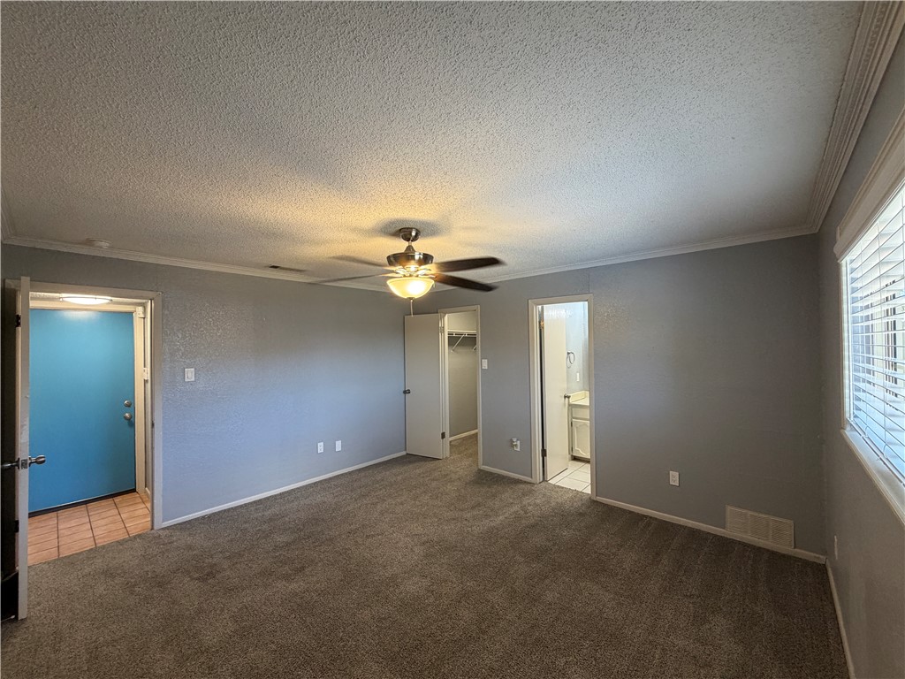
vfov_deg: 85.7
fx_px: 366
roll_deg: +1.1
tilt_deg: +1.5
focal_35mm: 14
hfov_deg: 102.1
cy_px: 340
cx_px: 452
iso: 200
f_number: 2.2
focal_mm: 2.22
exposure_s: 1/60
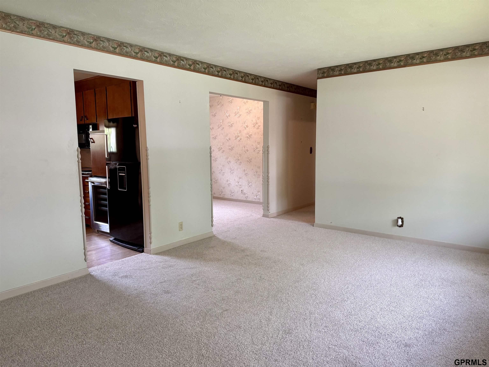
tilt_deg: -7.1
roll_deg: +0.1
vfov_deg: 56.8
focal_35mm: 24
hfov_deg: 71.6
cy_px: 184
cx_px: 244
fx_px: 339
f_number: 1.78
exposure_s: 1/120
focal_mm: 6.76
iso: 200
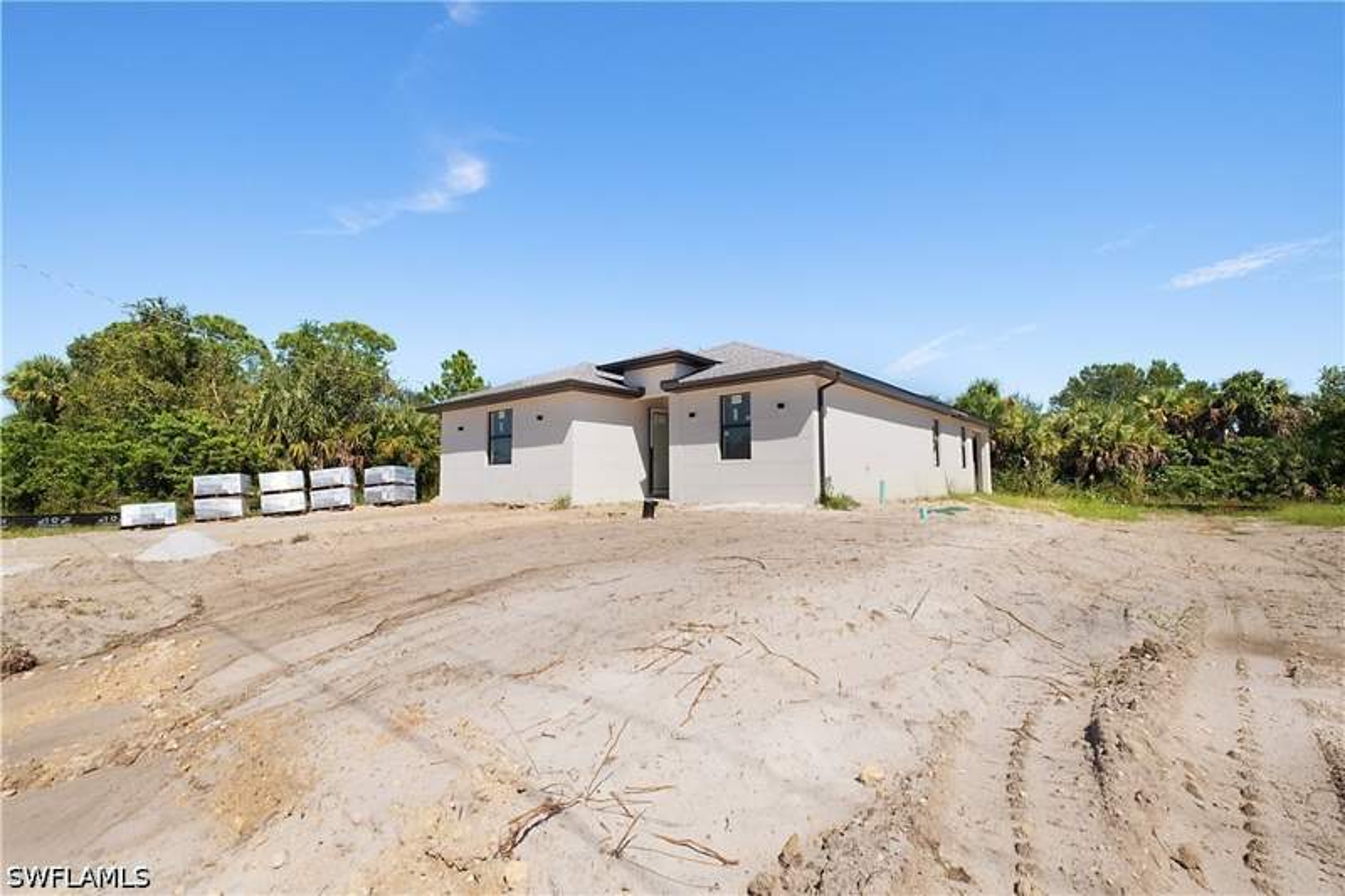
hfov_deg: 100.4
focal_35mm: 15
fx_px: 560
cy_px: 448
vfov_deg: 77.3
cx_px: 672
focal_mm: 10
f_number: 11
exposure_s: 1/3000
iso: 1250
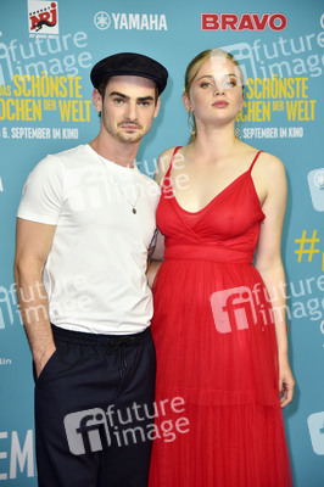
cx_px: 162
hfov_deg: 11.8
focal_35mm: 116
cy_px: 244
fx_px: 1569
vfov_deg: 17.7
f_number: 5.6
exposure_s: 1/160
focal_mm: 116
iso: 640
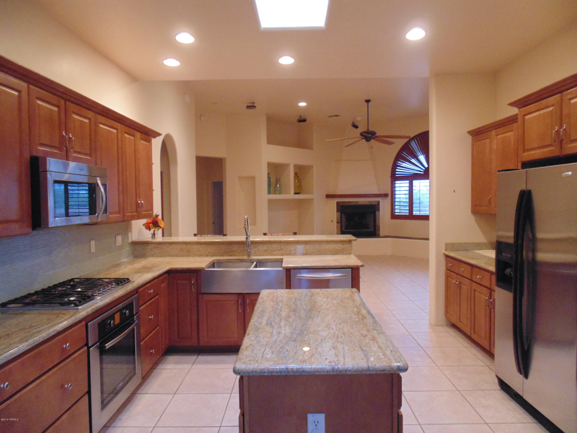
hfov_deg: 76.4
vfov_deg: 61.1
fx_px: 367
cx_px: 288
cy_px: 216
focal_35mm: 22
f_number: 3.1
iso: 400
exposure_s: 1/10
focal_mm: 4
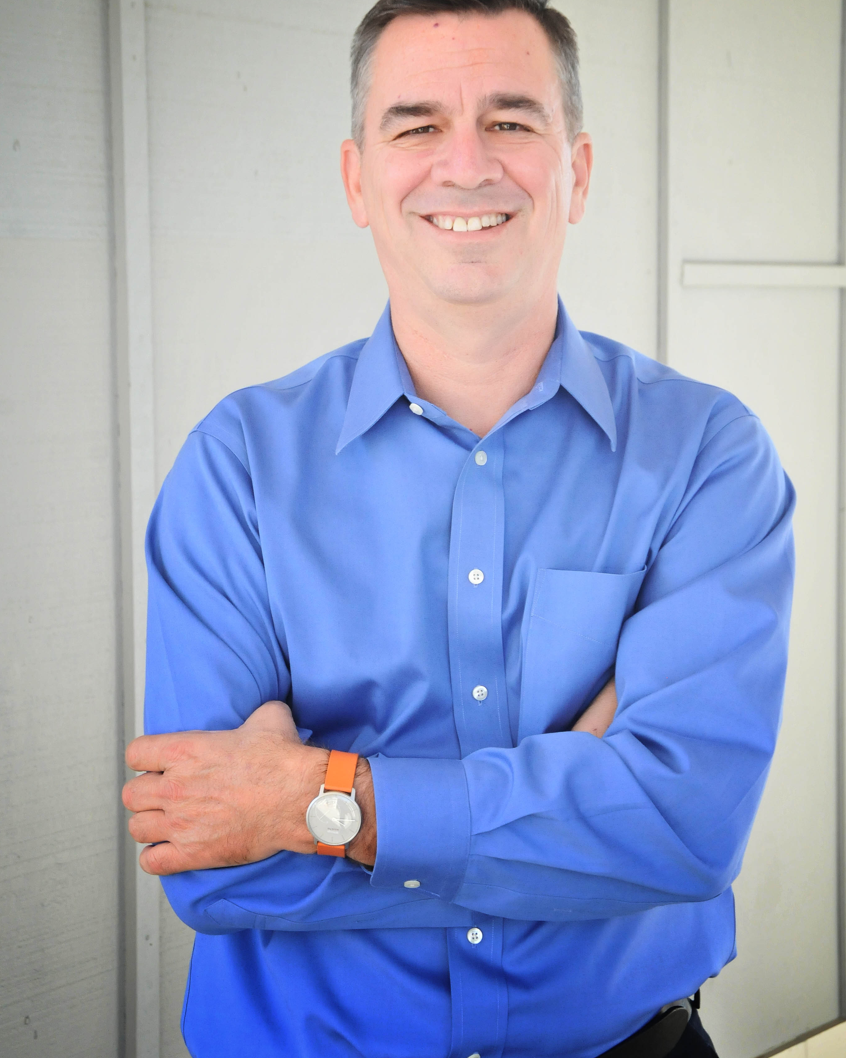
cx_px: 408
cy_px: 447
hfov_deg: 21.6
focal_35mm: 71
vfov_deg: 26.7
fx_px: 2222
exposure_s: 1/160
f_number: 9
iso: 1000
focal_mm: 40
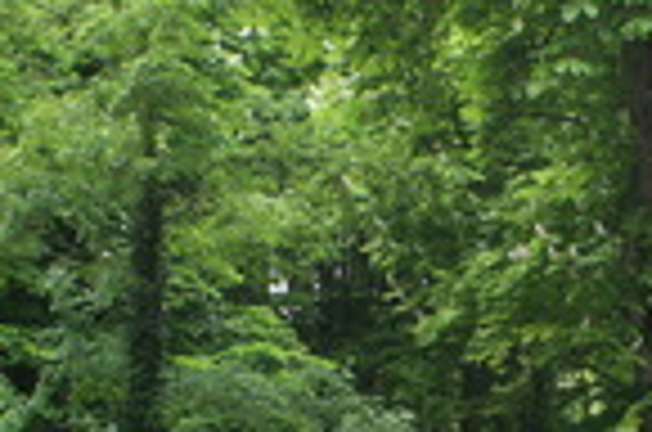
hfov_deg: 24.0
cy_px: 479
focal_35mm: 83
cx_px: 558
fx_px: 1500
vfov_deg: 15.9
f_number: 4.5
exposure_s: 1/80
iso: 200
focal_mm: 16
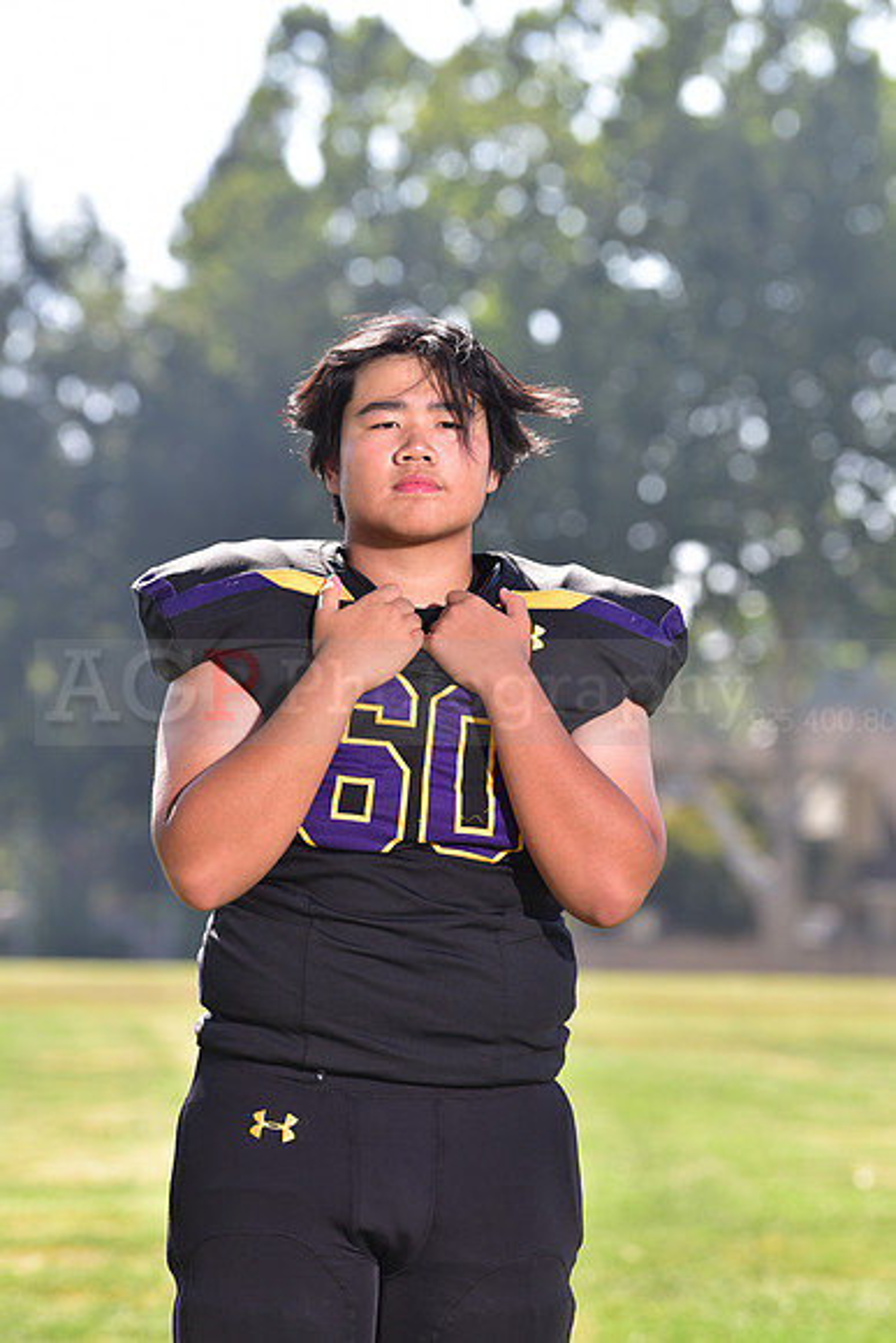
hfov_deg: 8.9
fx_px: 5783
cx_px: 448
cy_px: 672
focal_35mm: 155
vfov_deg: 13.2
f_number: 5
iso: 100
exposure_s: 1/250
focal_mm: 155
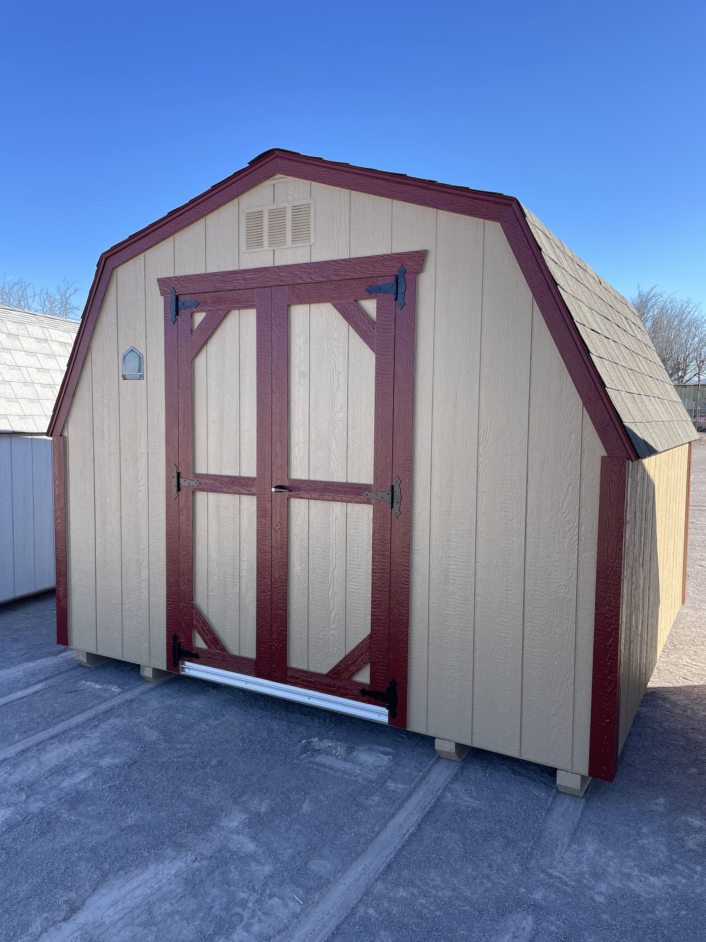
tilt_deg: -5.2
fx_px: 707
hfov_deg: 53.1
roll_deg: -0.3
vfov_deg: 67.3
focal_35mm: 26
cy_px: 471
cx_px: 353
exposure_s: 1/1182
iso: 32
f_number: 1.6
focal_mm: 4.2
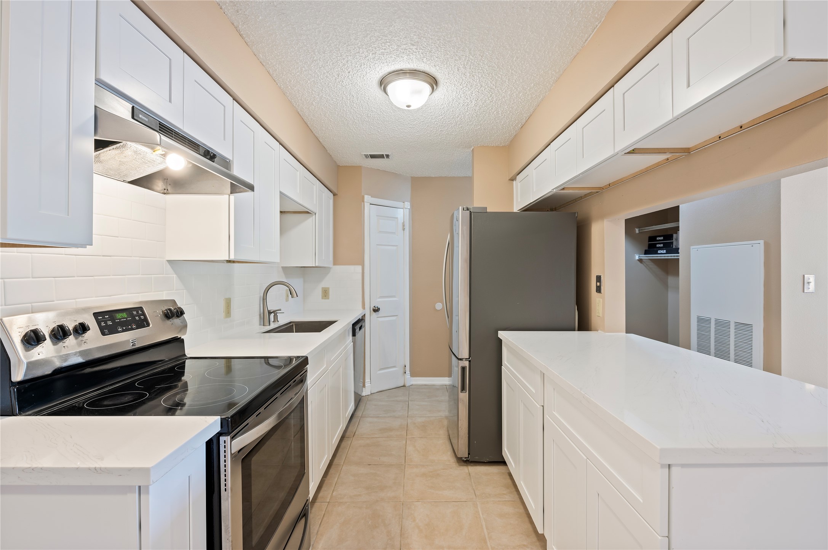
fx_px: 391
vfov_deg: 70.4
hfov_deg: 93.3
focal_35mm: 17
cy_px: 275
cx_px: 414
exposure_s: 1/2
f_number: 6.3
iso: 125
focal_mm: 17
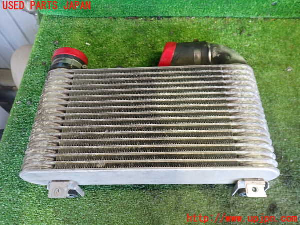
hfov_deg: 60.0
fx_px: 260
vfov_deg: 46.8
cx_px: 150
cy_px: 112
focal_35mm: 30
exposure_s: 1/30
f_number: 2.3
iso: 400
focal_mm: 5.4
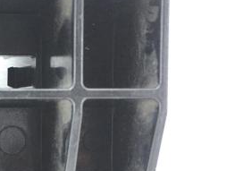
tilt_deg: -26.1
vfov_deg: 19.7
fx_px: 479
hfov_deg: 24.6
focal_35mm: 73
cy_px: 167
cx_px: -29
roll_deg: -1.8
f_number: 2.2
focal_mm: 4.15
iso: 40
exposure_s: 1/100
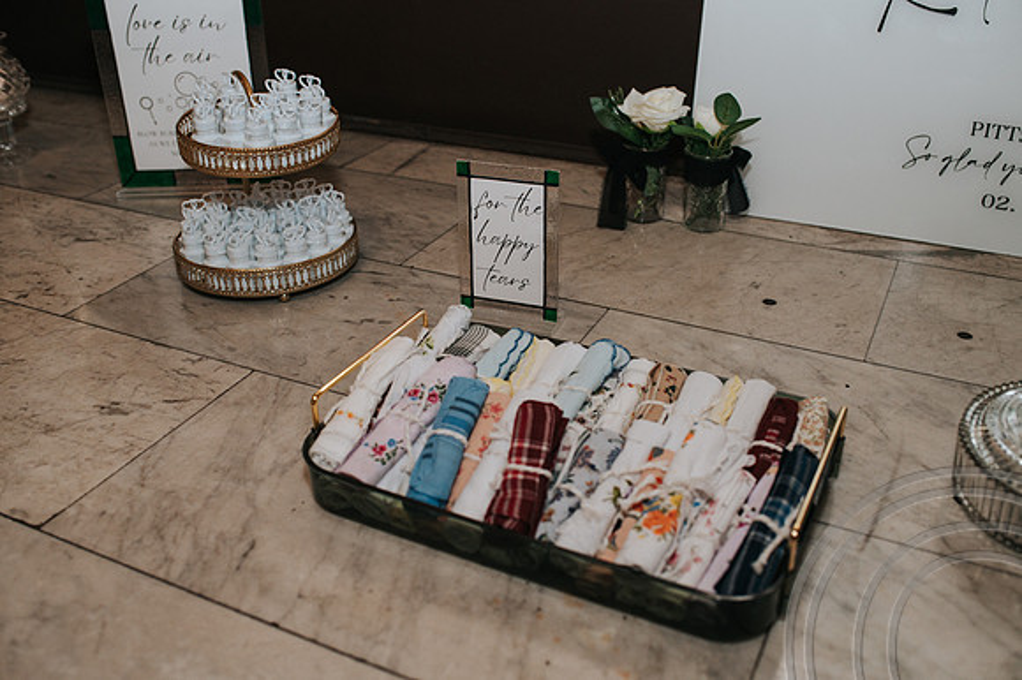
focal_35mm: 35
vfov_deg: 37.8
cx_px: 511
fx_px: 993
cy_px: 340
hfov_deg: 54.5
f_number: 3.5
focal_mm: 35
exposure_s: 1/200
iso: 800
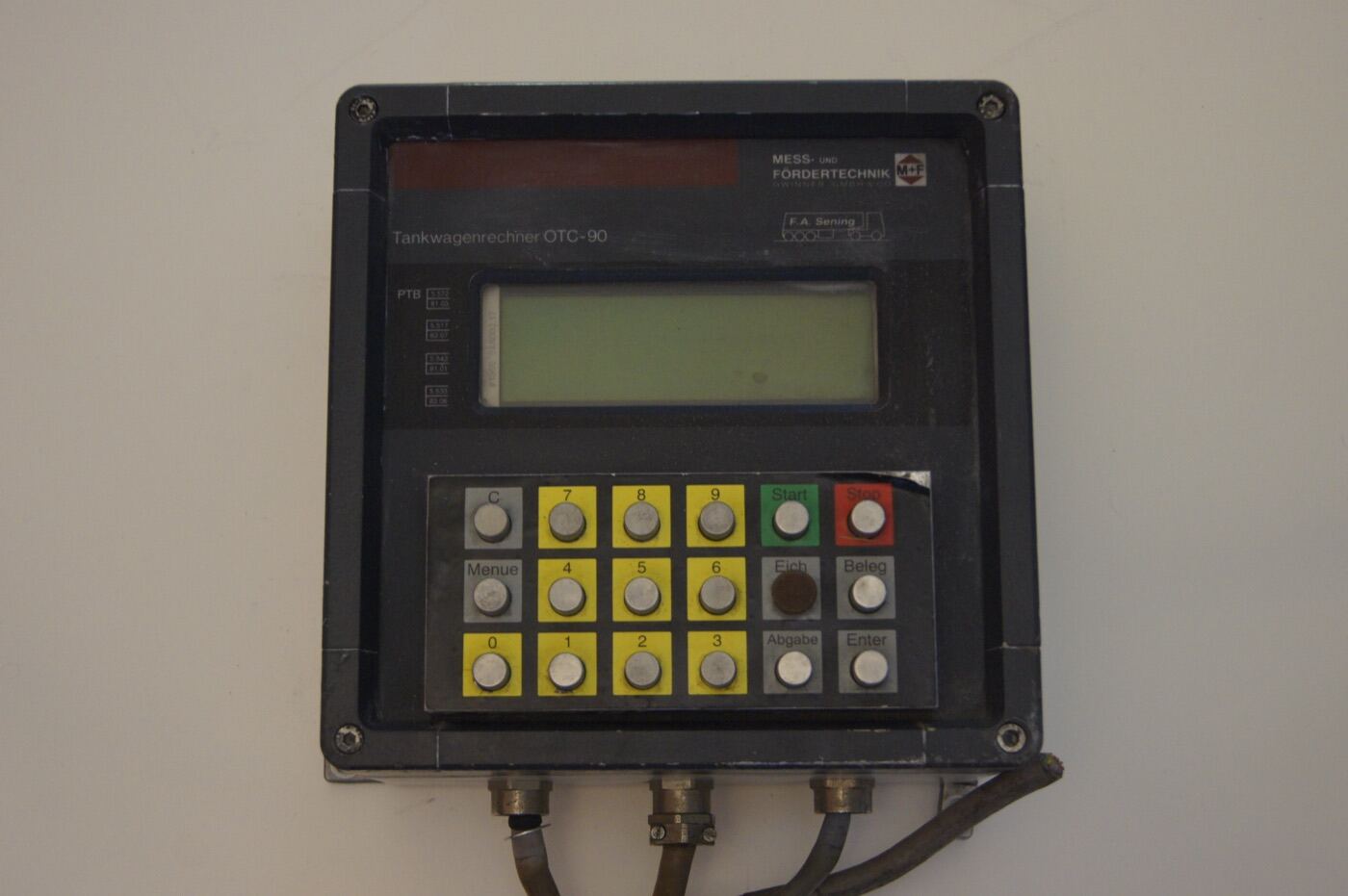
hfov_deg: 37.9
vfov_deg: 25.7
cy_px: 448
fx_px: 1964
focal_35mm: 52
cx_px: 674
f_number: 5
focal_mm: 35
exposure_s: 1/20
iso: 1600
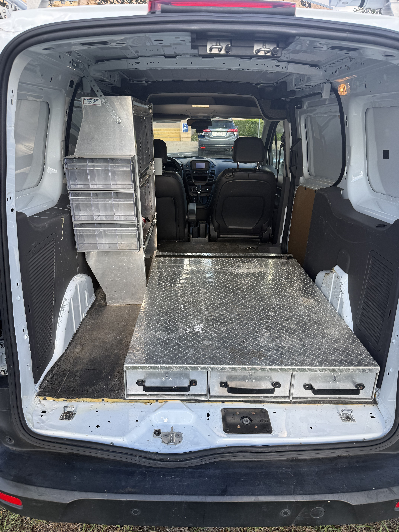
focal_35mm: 24
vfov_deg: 71.6
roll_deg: +1.8
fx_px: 369
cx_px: 200
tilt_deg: -21.6
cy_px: 266
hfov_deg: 56.8
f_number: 1.78
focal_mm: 6.76
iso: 80
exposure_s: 1/708
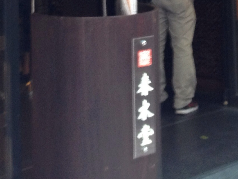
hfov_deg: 14.6
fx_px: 928
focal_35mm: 135
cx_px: 116
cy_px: -120
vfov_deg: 10.5
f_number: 2.4
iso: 80
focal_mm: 4.28
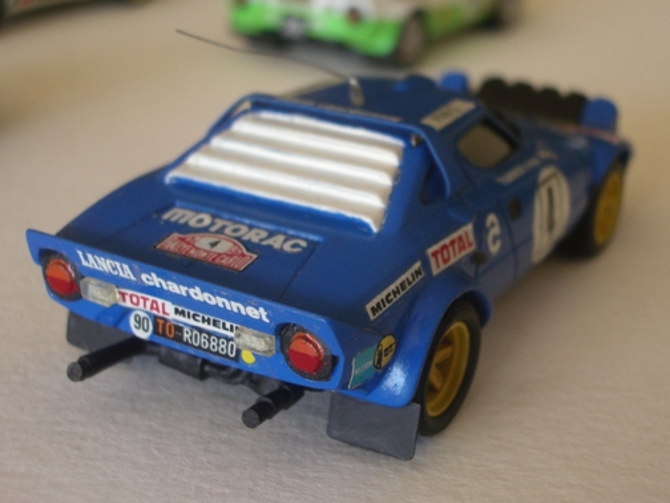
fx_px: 1219
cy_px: 252
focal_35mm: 63
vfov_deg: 23.3
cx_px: 339
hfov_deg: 30.7
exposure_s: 1/80
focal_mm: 10.2
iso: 160
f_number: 3.5
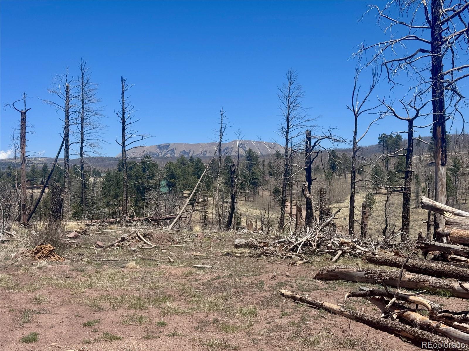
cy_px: 176
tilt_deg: +0.9
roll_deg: +0.5
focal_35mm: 48
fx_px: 650
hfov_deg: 39.7
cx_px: 234
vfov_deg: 30.3
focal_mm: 6.76
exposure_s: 1/5376
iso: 64
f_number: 1.78
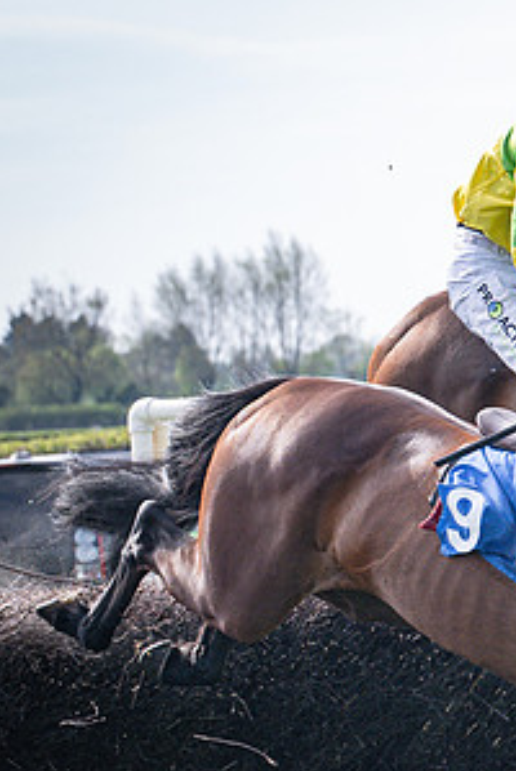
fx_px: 5834
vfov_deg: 7.6
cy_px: 513
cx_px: 630
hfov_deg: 5.0
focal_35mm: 272
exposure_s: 1/2000
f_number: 4
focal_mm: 70
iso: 400
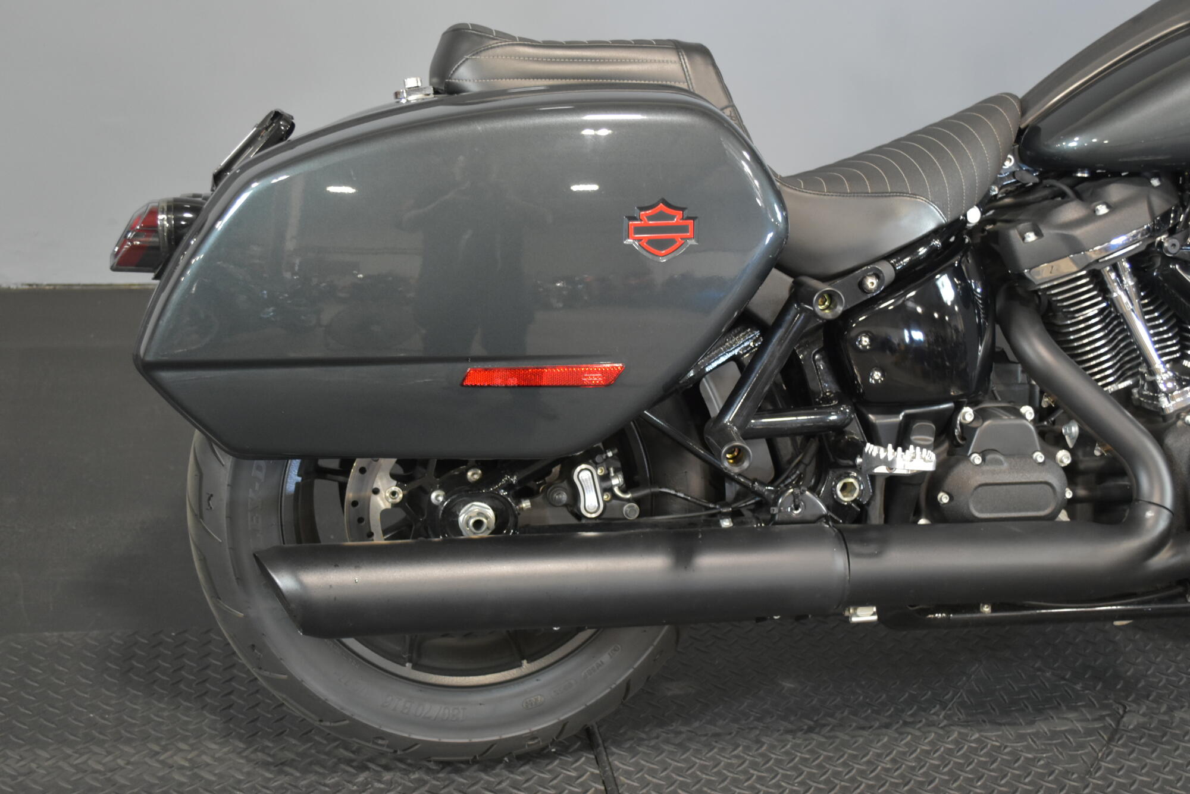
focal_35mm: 45
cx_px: 595
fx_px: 1488
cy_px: 397
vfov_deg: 29.9
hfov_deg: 43.6
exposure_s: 1/20
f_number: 4.5
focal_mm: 30
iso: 1600
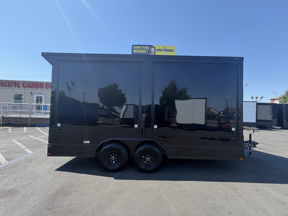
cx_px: 144
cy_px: 108
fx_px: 116
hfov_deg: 102.1
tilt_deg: +1.9
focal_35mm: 14
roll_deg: +0.6
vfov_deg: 85.7
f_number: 2.2
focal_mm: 2.22
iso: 40
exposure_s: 1/672
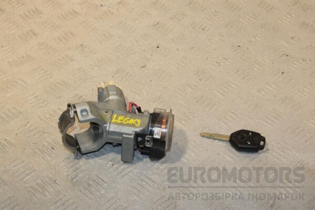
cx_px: 158
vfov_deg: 21.6
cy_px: 105
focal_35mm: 63
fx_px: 551
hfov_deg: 31.9
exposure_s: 1/200
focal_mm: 42
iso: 800
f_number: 9
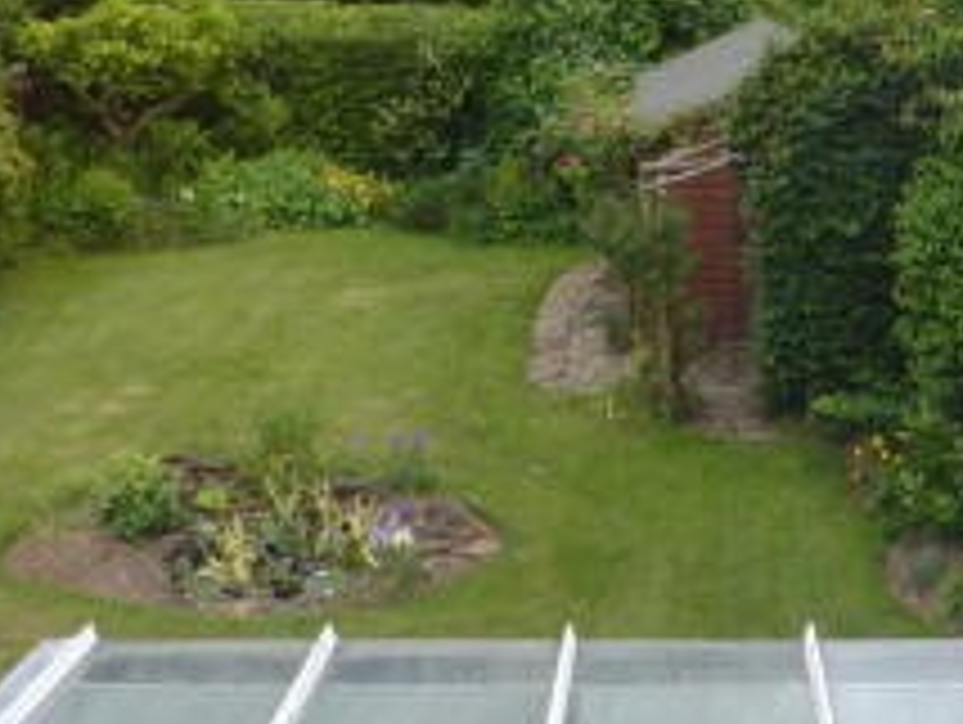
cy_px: -218
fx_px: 1894
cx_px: 718
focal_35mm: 68
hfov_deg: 28.1
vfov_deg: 19.9
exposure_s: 1/160
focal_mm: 4.1
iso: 80
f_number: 4
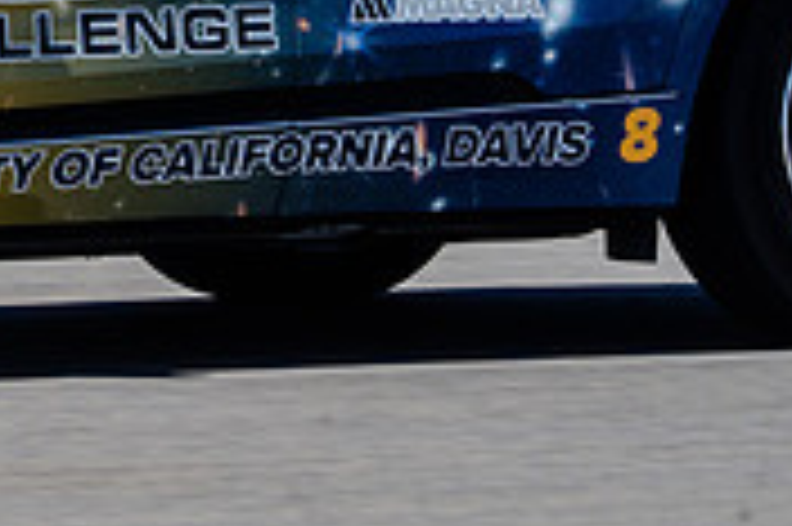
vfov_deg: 2.1
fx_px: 14484
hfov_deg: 3.1
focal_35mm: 659
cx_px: -338
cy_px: 25
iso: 400
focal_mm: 200
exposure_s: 1/250
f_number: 16
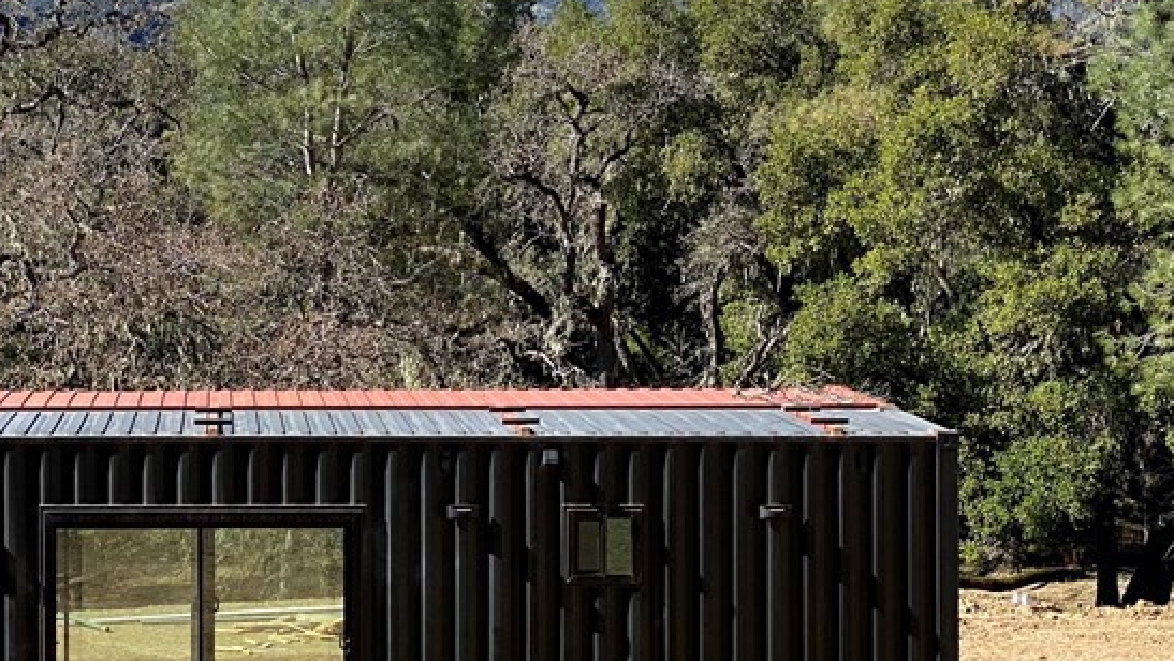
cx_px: 251
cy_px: 243
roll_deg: -0.3
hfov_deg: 20.0
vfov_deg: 11.4
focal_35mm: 106
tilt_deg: -1.7
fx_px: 3301
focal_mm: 6
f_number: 2
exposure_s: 1/1370
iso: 20
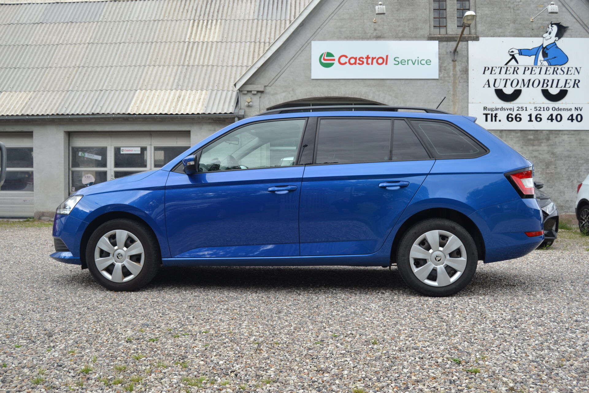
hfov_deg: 57.2
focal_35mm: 33
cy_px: 196
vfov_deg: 40.0
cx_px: 294
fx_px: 540
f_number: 5.6
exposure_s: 1/125
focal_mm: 22
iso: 100
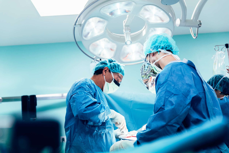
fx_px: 318
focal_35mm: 50
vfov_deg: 27.0
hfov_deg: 39.6
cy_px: 76
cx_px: 114
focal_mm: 50
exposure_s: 1/500
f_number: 2.8
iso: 500
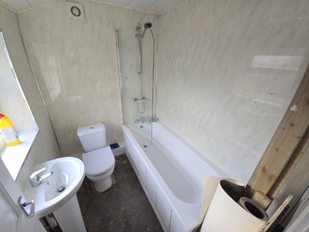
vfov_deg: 89.9
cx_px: 154
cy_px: 116
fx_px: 116
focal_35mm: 13
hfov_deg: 106.2
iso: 160
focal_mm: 2.2
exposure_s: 1/60
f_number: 2.2
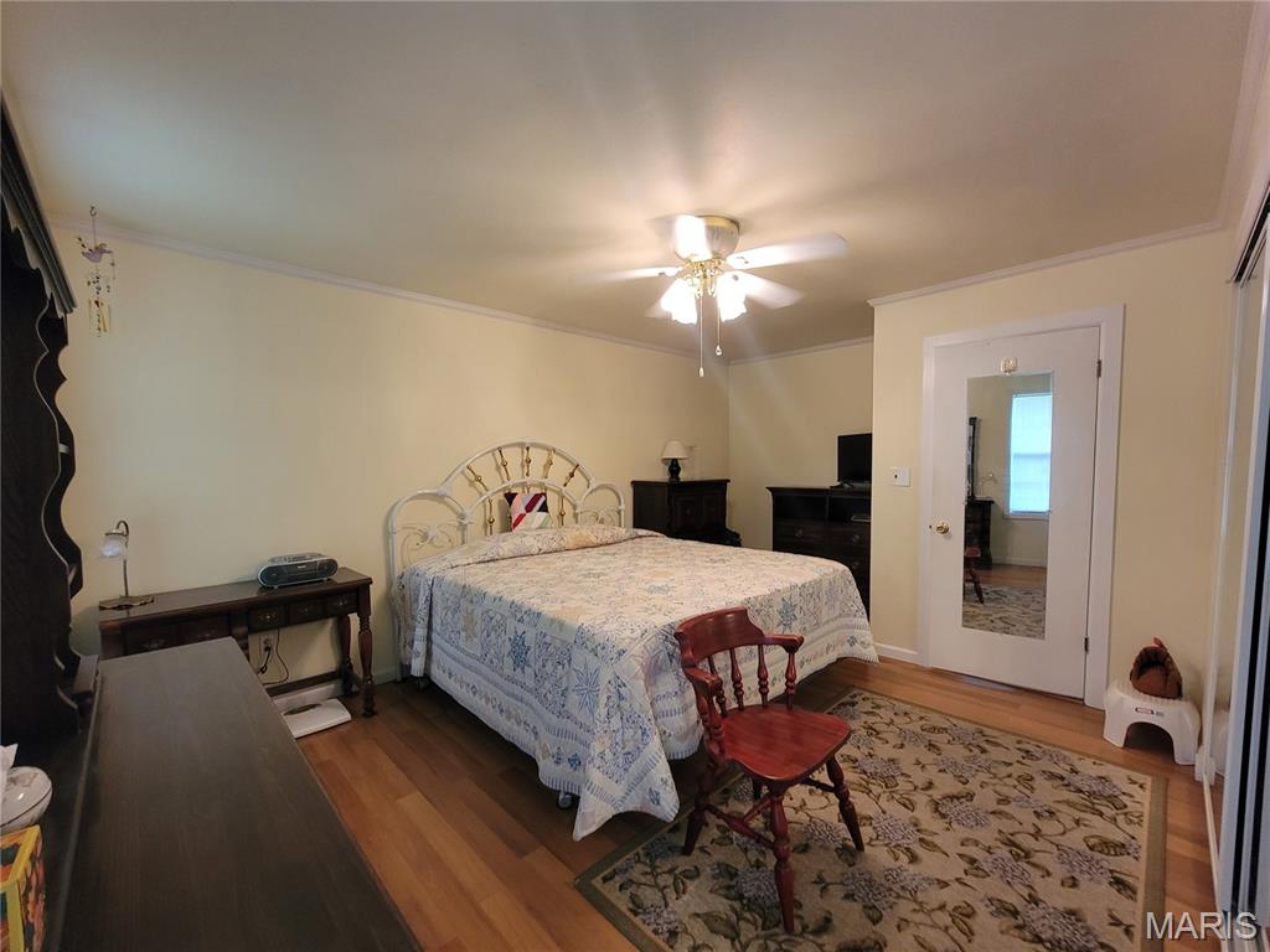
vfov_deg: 89.9
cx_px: 635
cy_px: 476
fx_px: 477
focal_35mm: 13
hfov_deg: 106.2
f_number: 2.2
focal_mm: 2.2
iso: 320
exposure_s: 1/40
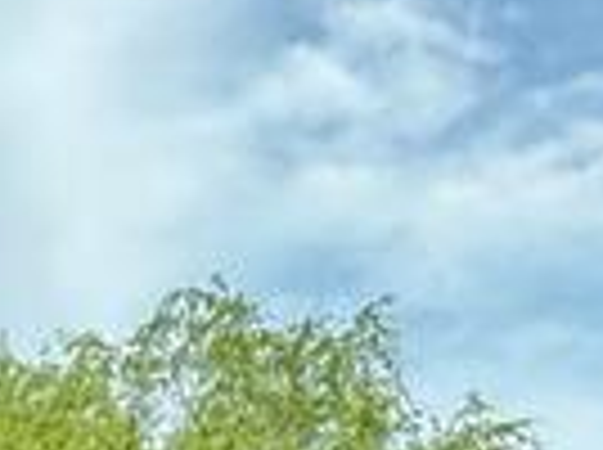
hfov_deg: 18.1
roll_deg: +0.4
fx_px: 1861
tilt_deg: +0.7
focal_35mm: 107
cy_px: 864
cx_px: 68
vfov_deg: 12.4
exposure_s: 1/3125
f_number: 2.2
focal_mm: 2.22
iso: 50
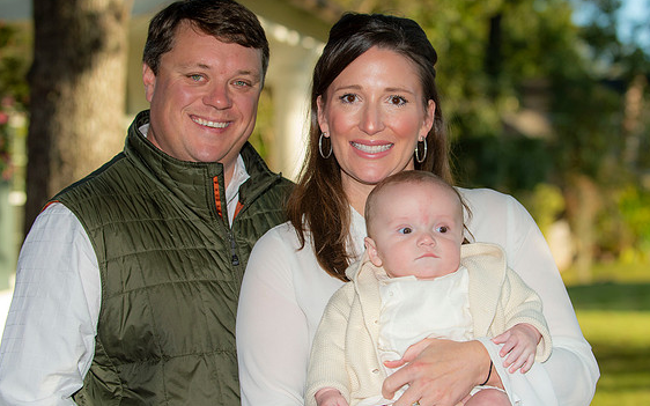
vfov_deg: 15.2
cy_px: 224
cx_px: 377
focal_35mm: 86
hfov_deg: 24.1
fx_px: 1523
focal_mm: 70
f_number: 5.6
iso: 100
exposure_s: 1/320
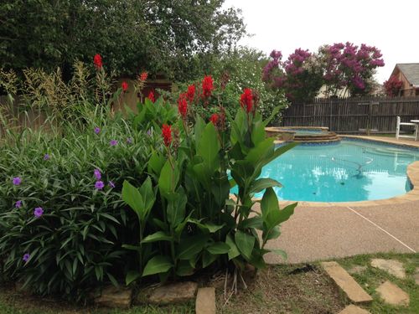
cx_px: 210
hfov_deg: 55.4
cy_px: 157
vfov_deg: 42.9
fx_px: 399
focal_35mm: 33
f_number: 2.4
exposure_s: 1/570
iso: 50
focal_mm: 4.12
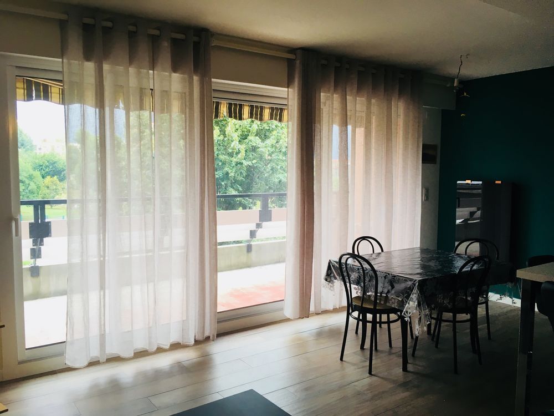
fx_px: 464
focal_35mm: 29
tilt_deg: -3.0
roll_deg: -2.0
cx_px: 277
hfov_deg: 61.7
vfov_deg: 48.2
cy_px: 208
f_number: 2.2
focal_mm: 4.15
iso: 25
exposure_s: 1/33
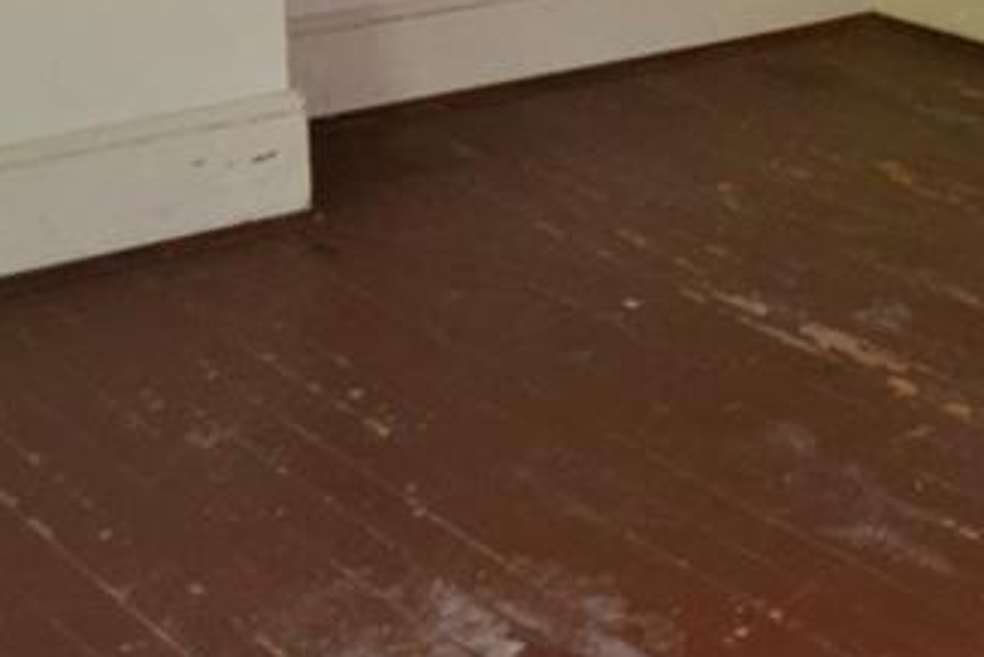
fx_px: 2324
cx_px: 1057
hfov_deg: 22.7
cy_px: -263
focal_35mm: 85
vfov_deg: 15.1
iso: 1600
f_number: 3.5
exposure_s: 1/60
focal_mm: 18
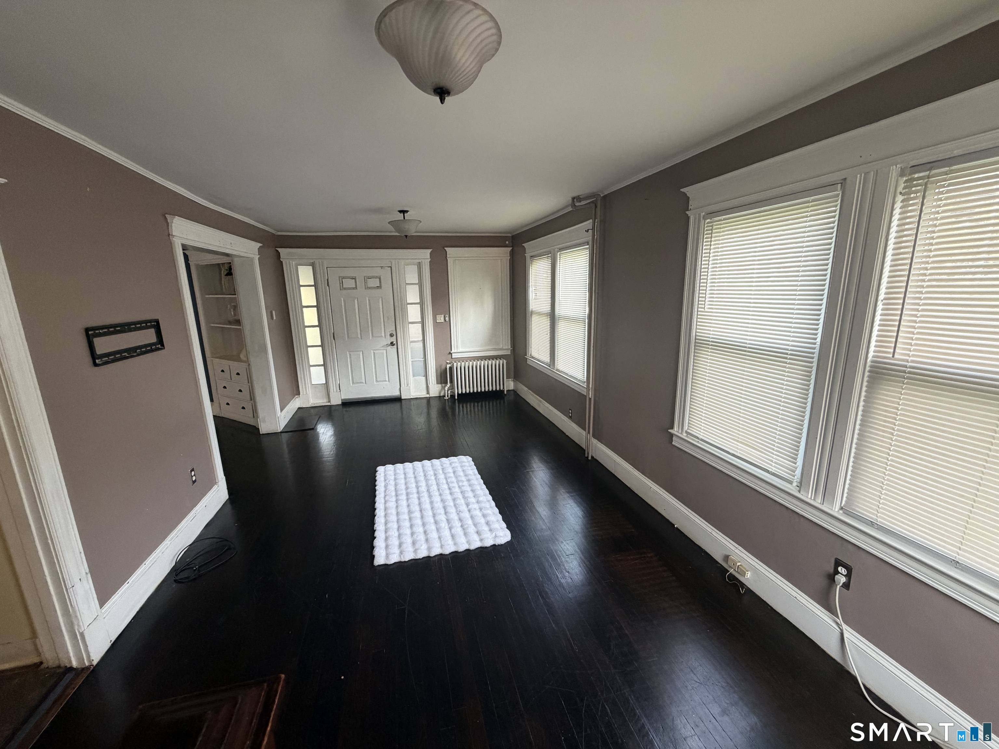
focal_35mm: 14
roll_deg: +1.2
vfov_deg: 85.7
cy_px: 374
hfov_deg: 102.1
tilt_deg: -12.5
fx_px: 404
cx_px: 500
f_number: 2.2
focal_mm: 2.22
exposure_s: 1/121
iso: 250
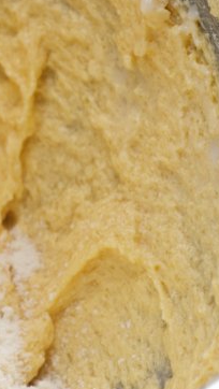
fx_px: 2505
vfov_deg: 8.9
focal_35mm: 243
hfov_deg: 4.9
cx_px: -277
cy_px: 181
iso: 100
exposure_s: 1/50
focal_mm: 70
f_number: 8
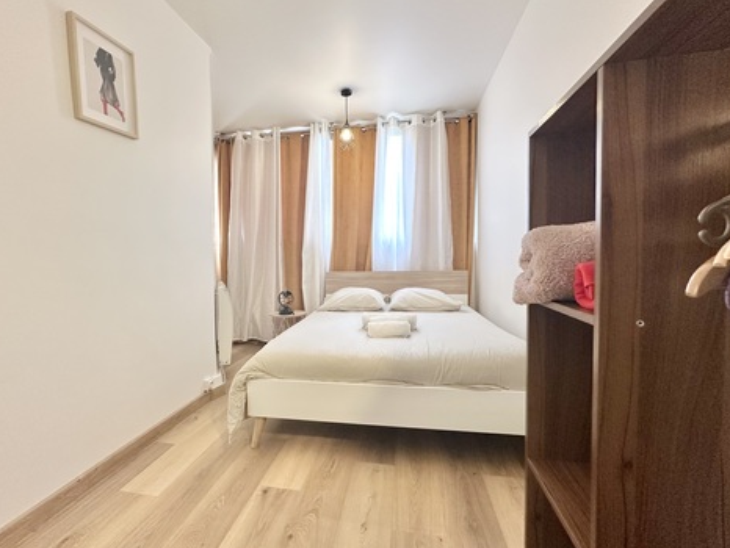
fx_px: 338
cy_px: 272
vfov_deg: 78.2
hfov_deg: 94.3
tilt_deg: -2.3
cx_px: 338
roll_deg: +1.1
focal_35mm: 16
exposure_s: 1/100
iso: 200
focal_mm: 2.22
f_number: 2.2
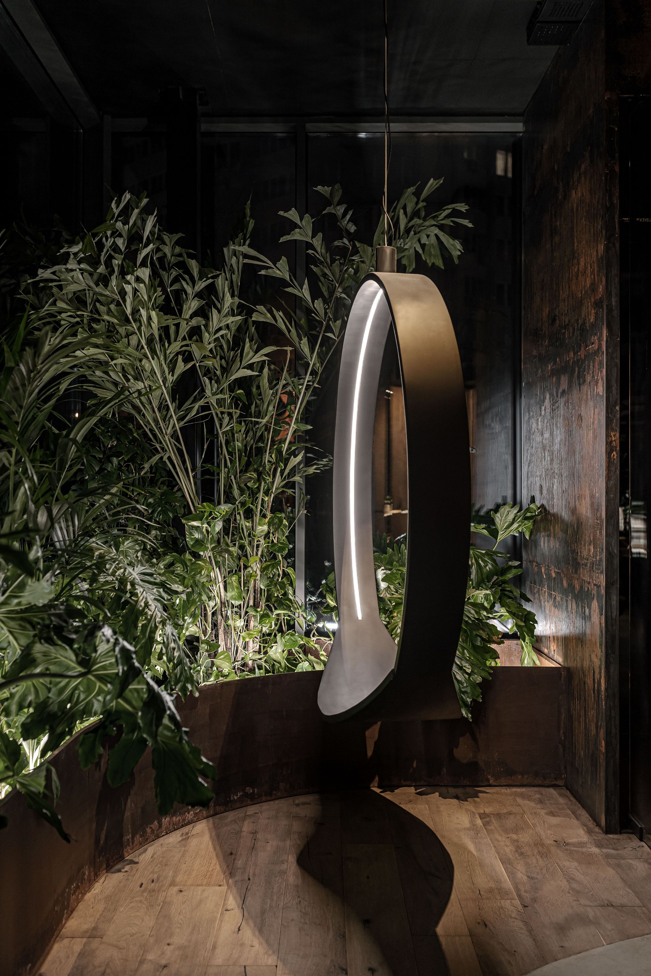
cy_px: 488
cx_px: 326
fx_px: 949
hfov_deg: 37.9
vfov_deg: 54.4
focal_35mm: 35
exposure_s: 1/25
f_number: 2.8
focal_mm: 35
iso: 400
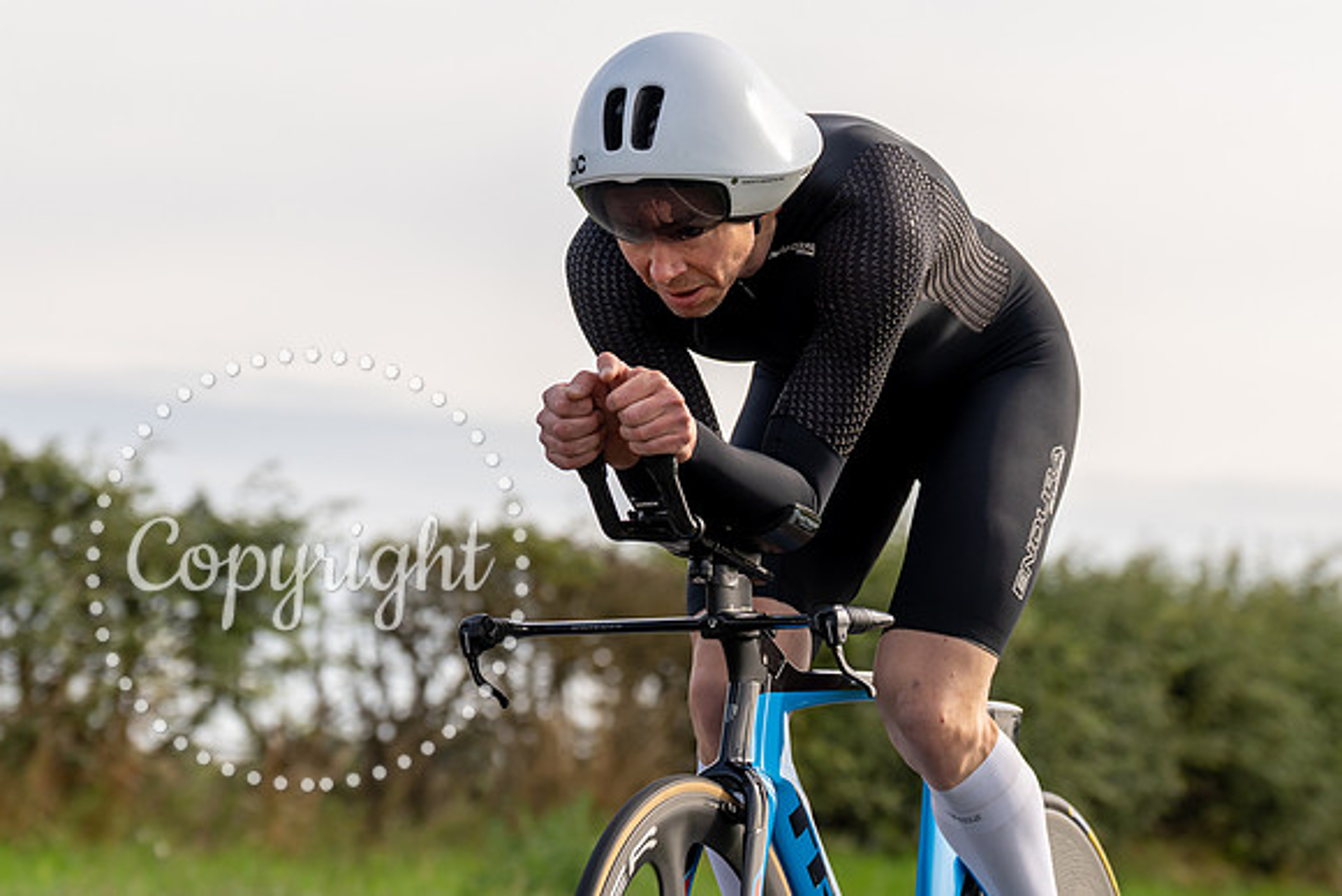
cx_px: 684
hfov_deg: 12.2
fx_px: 6303
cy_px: 429
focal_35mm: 169
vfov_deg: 8.1
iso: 125
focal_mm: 99
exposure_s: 1/1000
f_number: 4
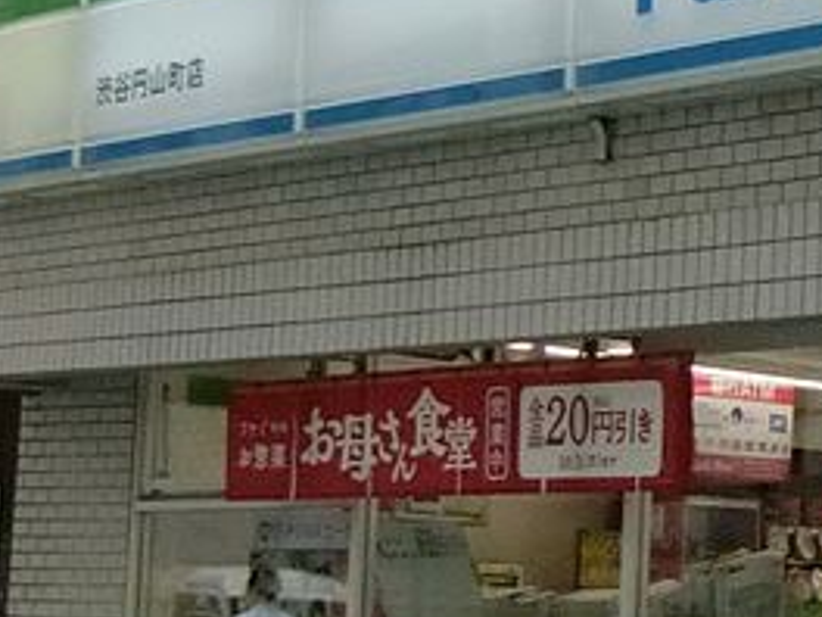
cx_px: 1417
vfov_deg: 12.9
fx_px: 2731
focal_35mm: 115
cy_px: 433
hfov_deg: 15.1
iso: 500
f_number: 2.7
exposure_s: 1/1000
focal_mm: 4.06
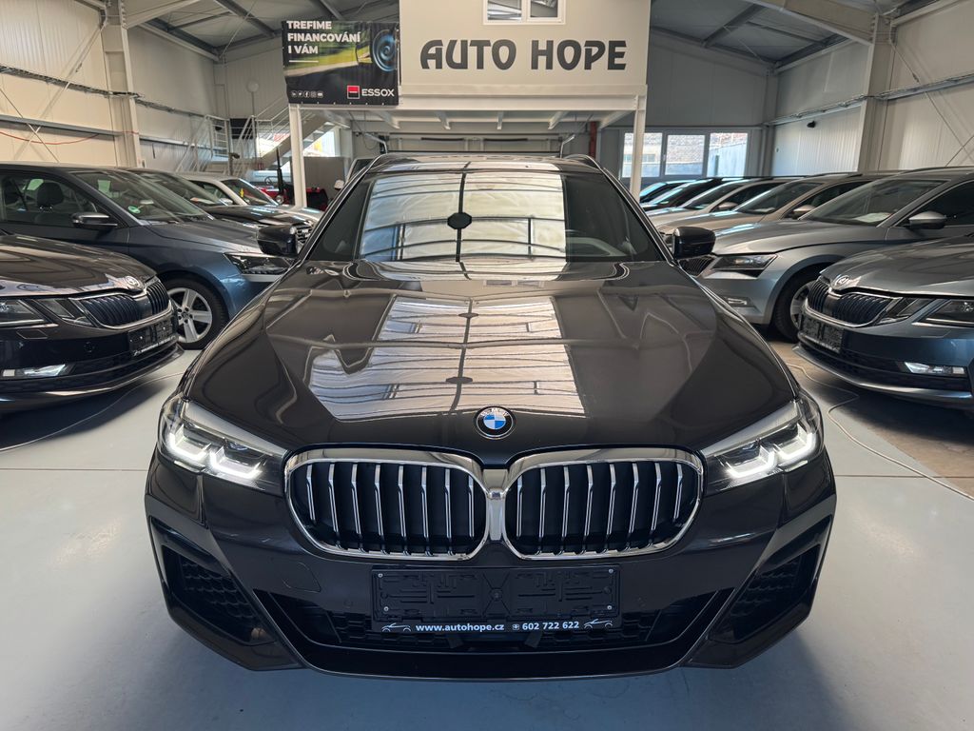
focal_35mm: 24
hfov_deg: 71.6
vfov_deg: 56.8
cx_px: 487
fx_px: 675
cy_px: 366
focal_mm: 6.76
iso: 160
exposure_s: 1/98
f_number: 1.78
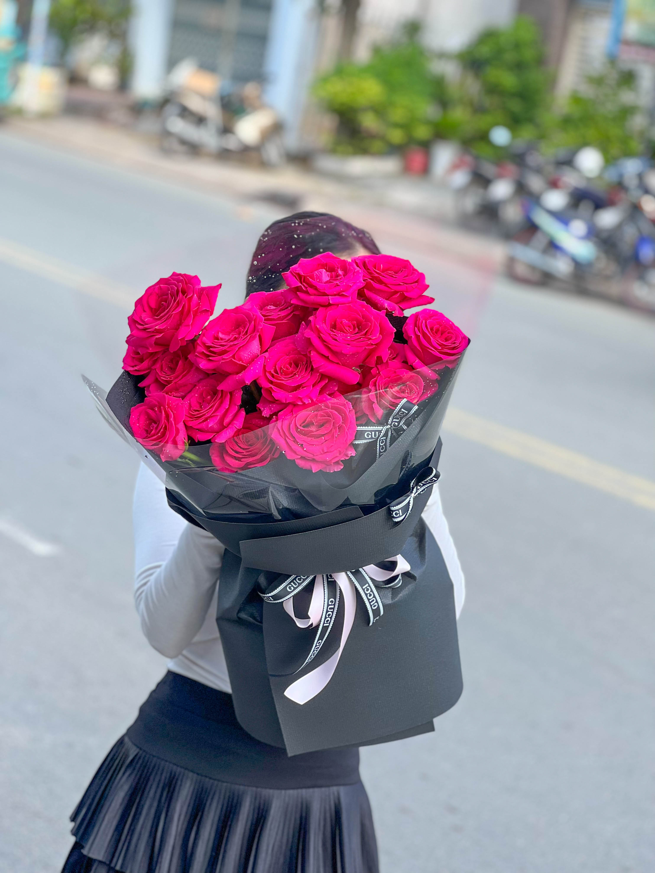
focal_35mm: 77
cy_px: 436
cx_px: 328
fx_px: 1943
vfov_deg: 25.3
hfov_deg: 19.1
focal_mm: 9
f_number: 2.8
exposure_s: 1/120
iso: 25
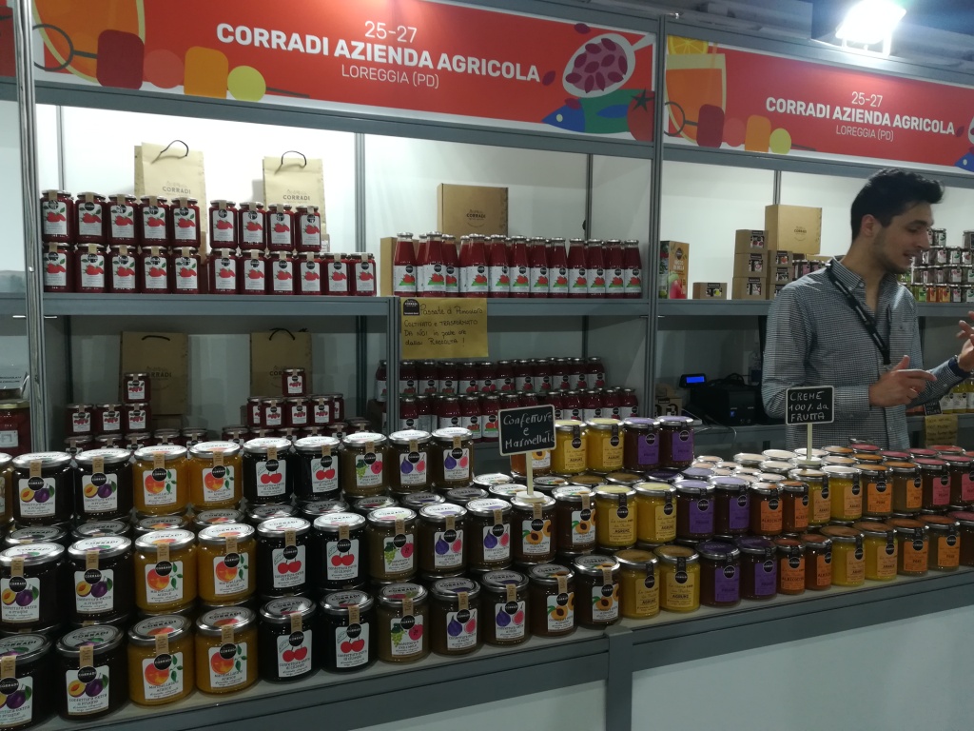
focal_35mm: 26
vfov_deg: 53.1
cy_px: 366
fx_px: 732
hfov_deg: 67.3
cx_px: 487
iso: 125
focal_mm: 3.83
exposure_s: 1/33.3
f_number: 2.2
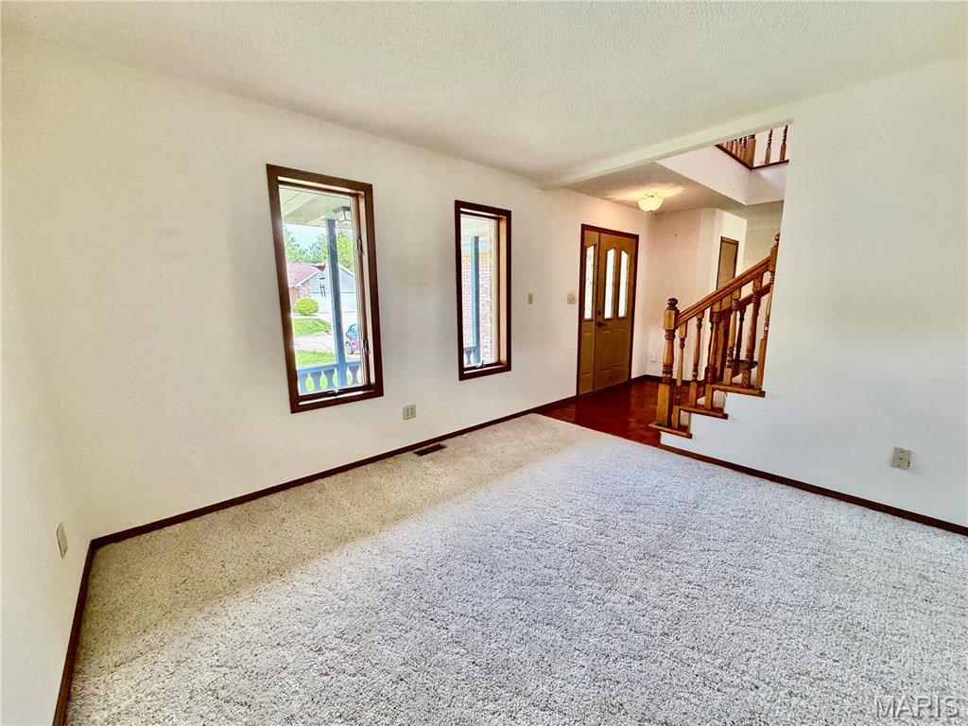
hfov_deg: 102.1
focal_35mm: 14
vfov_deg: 85.7
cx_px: 484
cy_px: 363
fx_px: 391
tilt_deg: -10.0
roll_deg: +0.8
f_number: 2.2
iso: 320
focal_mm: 2.22
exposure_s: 1/96
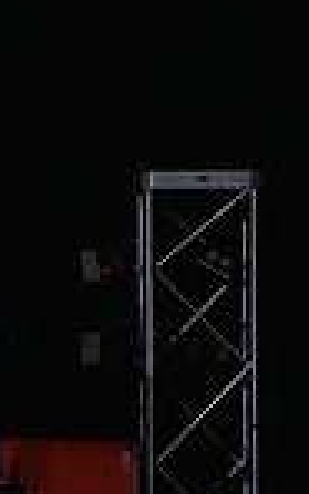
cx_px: -585
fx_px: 11788
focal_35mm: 874
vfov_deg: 2.4
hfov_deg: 1.5
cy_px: 323
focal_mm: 220
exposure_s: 1/1250
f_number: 5.6
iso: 16000
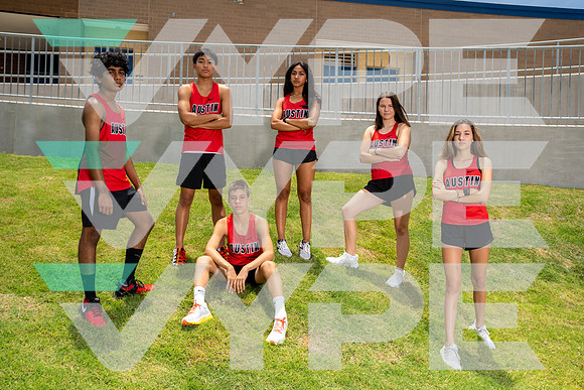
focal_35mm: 36
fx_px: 584
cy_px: 195
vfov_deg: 36.9
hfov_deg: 53.1
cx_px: 292
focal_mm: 36
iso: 100
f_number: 7.1
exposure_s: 1/250
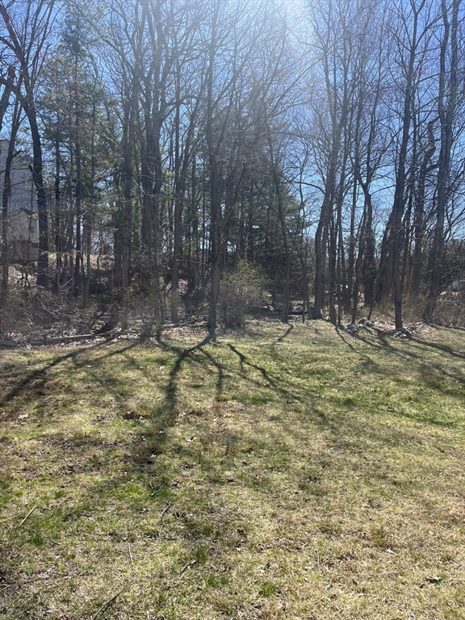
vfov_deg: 67.3
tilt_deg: -4.0
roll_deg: -0.1
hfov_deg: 53.1
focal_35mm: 26
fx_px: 466
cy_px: 310
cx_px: 232
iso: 50
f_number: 1.6
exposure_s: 1/1957
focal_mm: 5.1
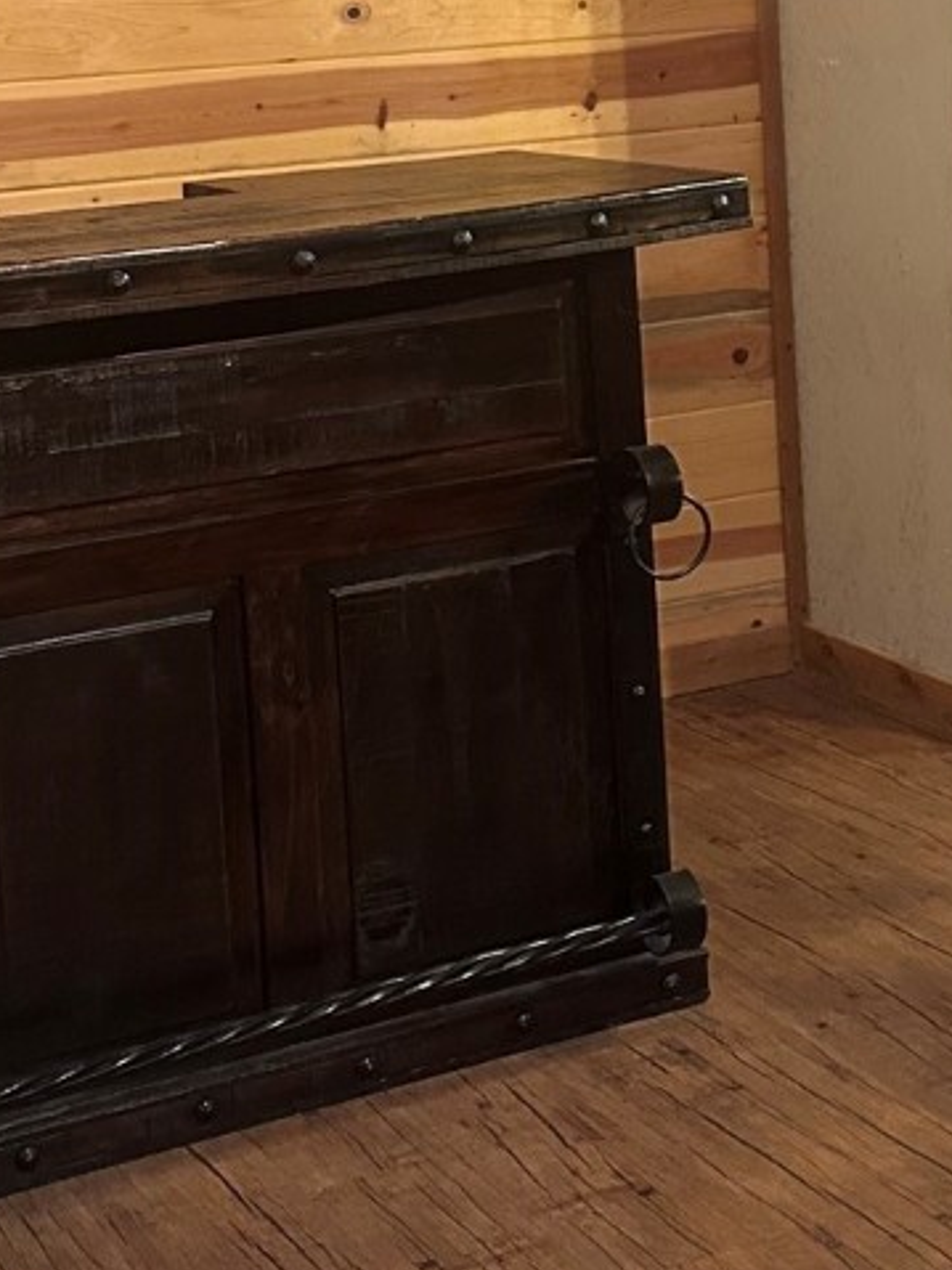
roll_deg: +2.5
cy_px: 252
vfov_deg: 24.9
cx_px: 687
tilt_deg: -4.5
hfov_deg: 19.0
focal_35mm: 77
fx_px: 2825
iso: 640
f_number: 1.78
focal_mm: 6.86
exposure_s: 1/40
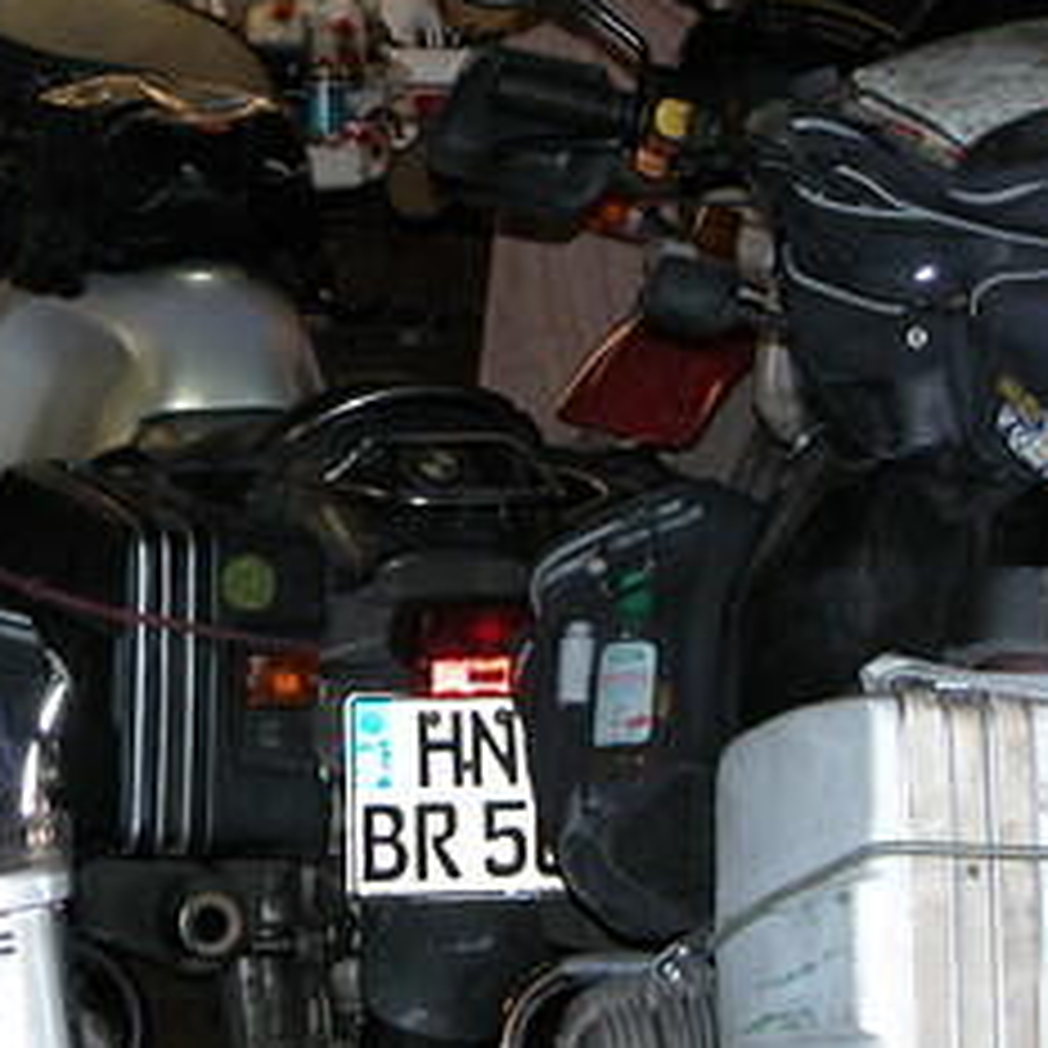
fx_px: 5480
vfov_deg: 10.9
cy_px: 351
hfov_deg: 10.9
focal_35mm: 160
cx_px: 103
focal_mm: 16.8
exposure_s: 1/125
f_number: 3.2
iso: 200
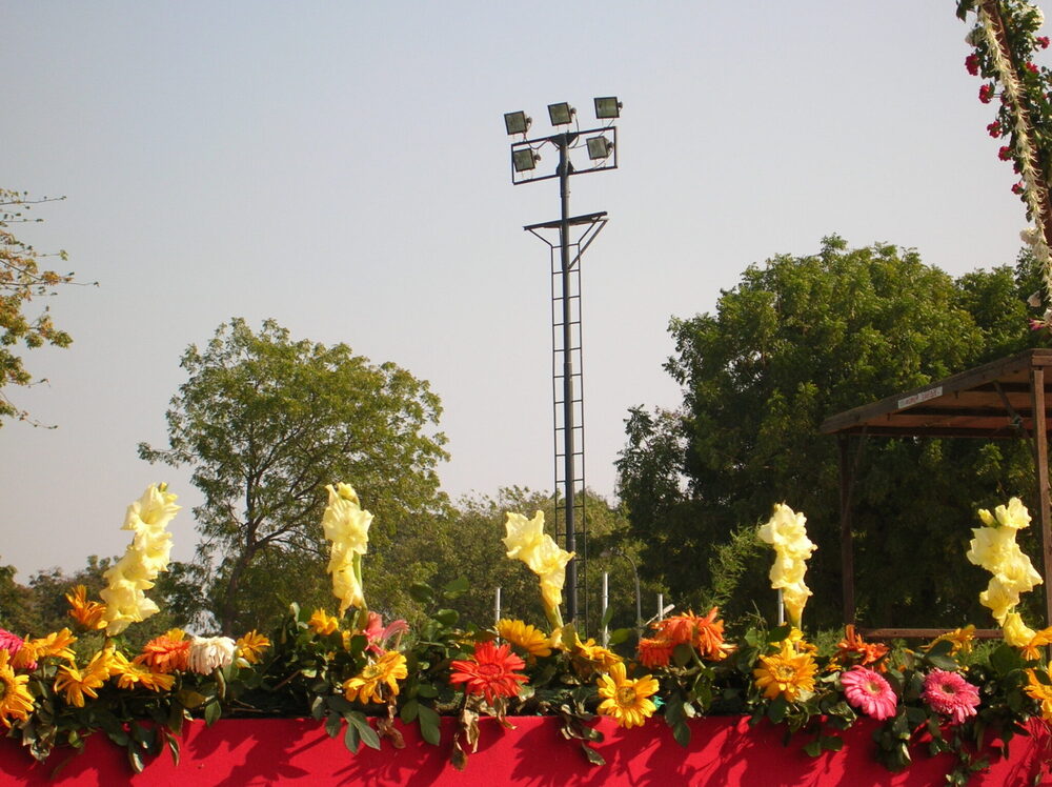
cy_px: 394
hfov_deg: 18.7
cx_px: 526
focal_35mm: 105
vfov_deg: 14.1
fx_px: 3188
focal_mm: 17.4
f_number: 4.9
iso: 50
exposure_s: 1/300
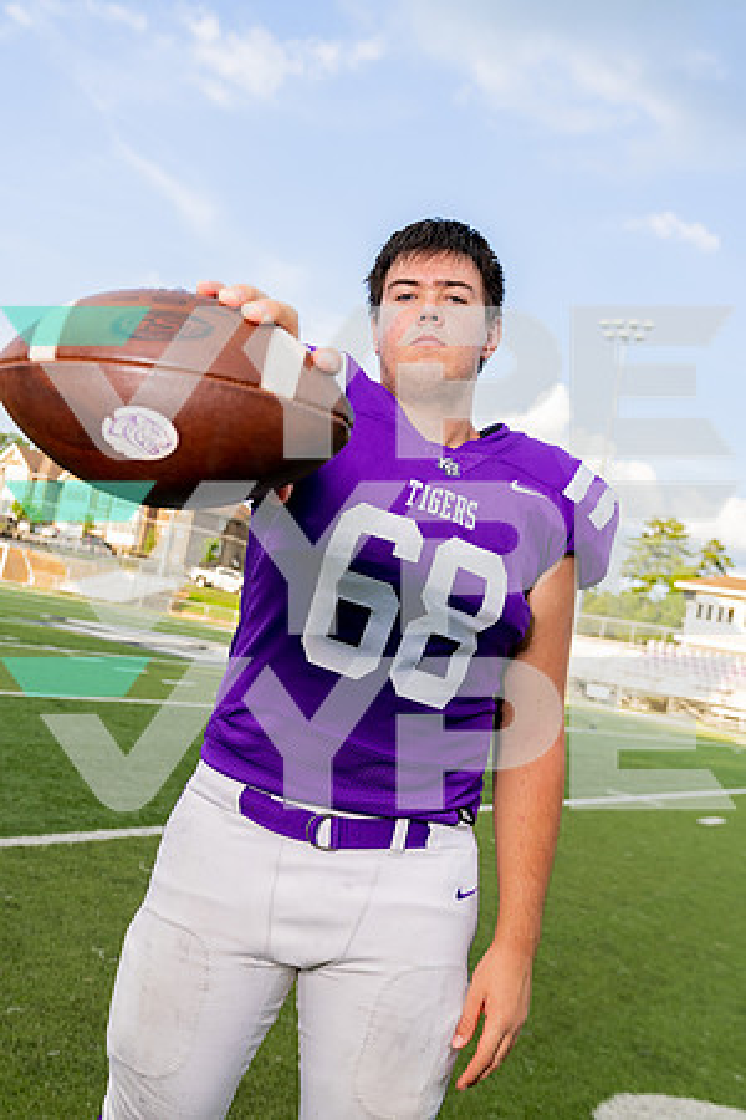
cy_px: 560
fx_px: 1119
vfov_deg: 53.1
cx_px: 373
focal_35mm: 36
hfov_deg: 36.9
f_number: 5.6
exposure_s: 1/500
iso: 200
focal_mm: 36
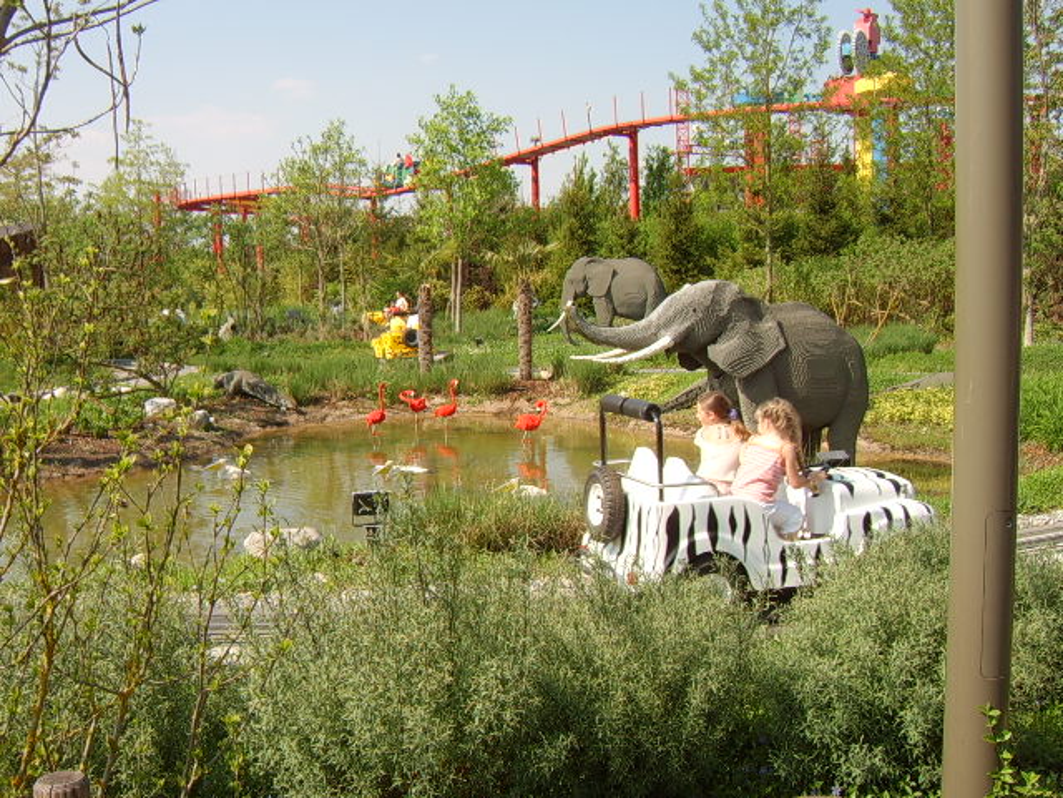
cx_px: 532
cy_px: 399
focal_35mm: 31
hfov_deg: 58.4
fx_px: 952
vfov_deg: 45.4
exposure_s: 1/162
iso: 50
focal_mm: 8.13
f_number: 5.6
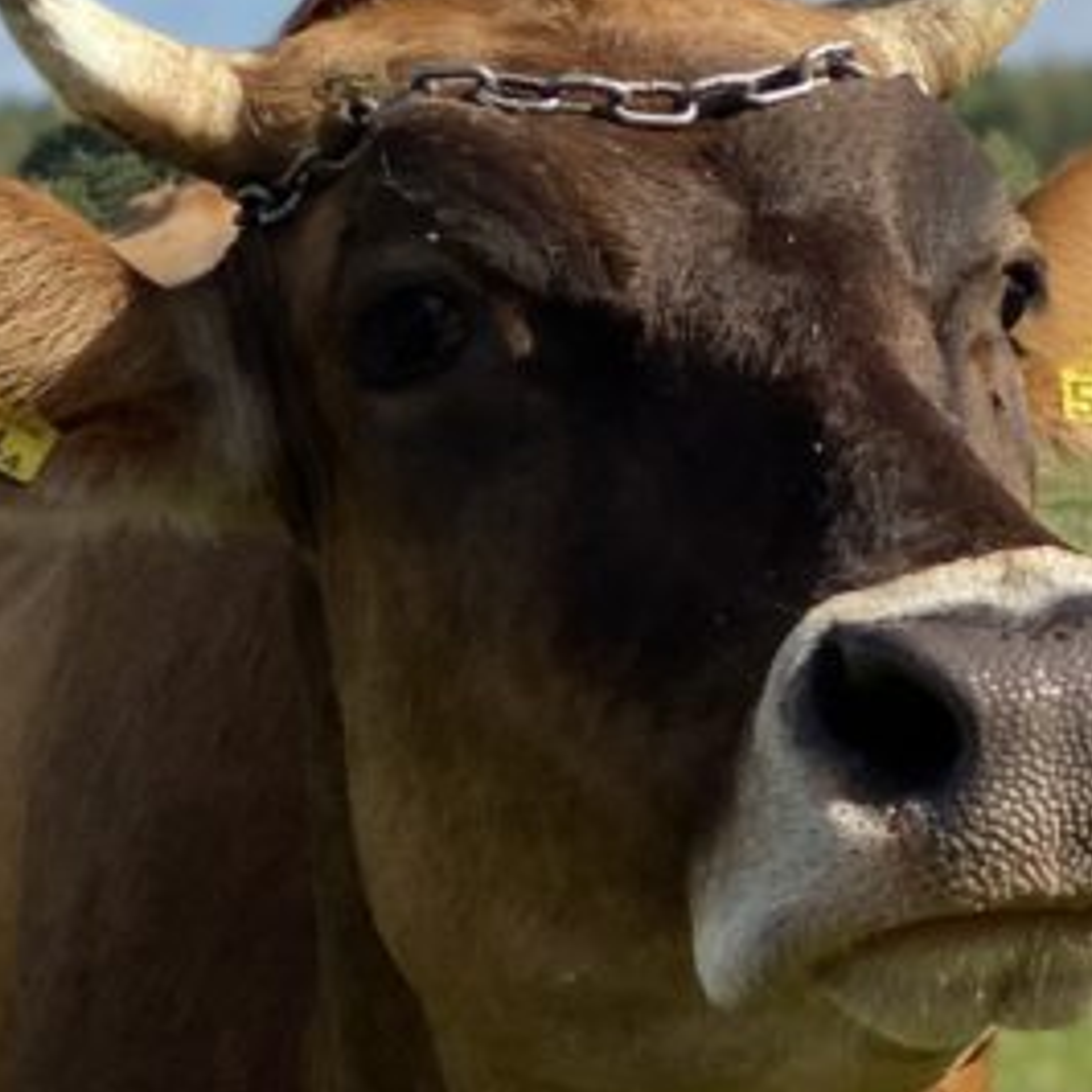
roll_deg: +0.8
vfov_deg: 9.8
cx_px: 673
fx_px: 6317
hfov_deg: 9.9
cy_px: 1030
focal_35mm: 177
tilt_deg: -5.9
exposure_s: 1/1043
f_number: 2
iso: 20
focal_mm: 6
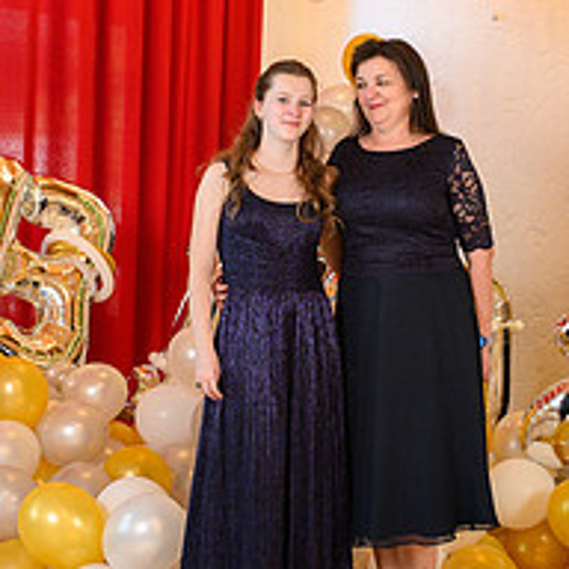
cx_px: 290
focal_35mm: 90
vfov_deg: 19.3
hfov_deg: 19.3
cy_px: 216
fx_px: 1674
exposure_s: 1/100
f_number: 3.5
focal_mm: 35
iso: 1250
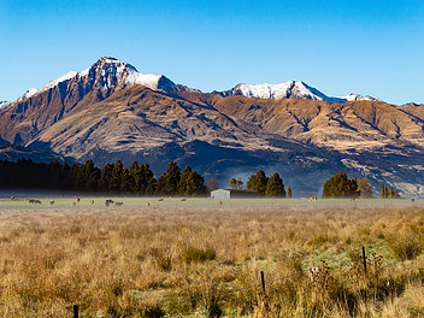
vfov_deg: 13.3
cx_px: 278
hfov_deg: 17.7
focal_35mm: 111
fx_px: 1360
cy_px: 126
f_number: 7.1
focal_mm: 25.7
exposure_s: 1/200
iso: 125
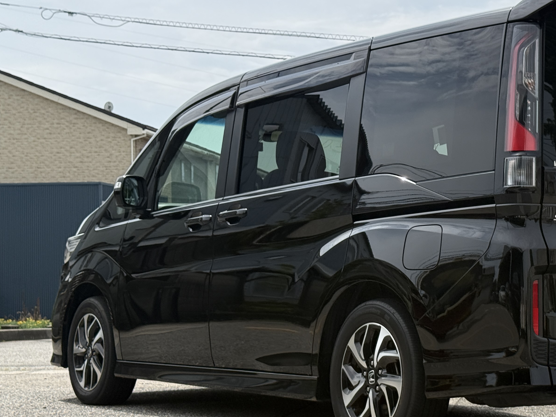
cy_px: 228
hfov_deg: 23.8
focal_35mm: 81
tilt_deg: +2.1
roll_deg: +0.9
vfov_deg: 18.2
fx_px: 1301
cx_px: 425
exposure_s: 1/7874
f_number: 1.78
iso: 80
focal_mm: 6.76
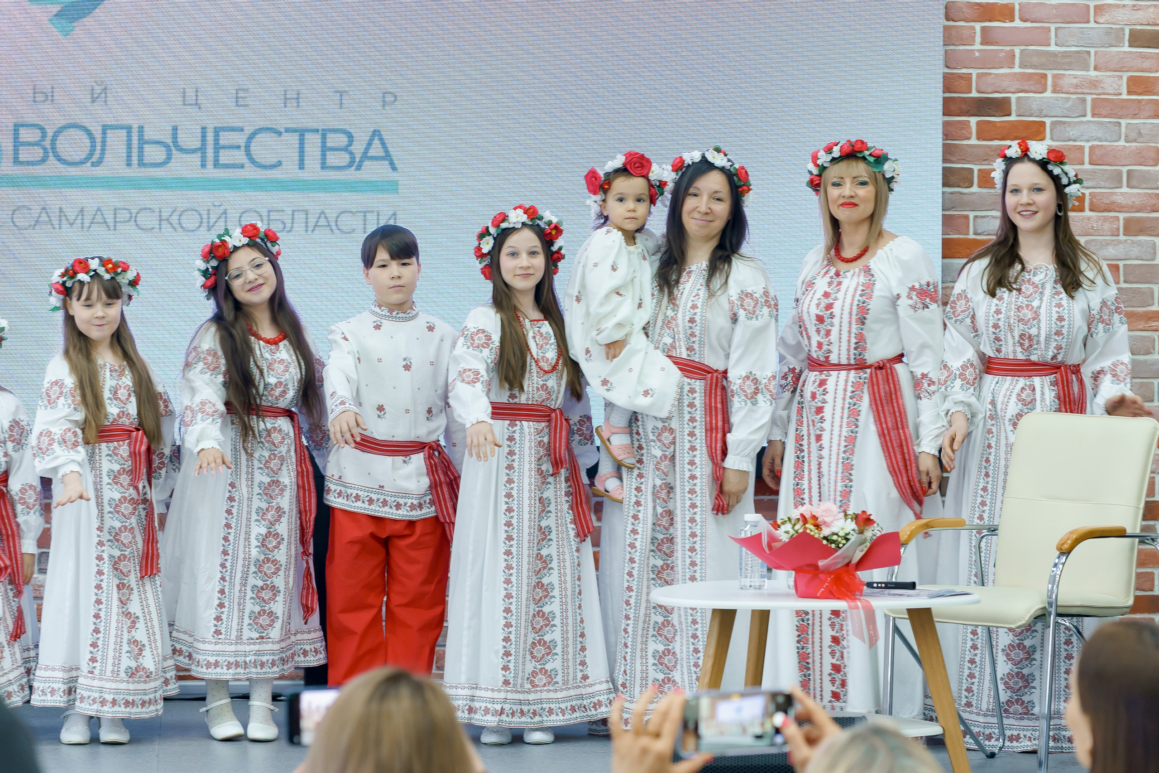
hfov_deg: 20.0
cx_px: 677
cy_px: 385
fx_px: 3285
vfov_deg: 13.4
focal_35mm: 102
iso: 1000
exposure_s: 1/125
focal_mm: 85
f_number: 4
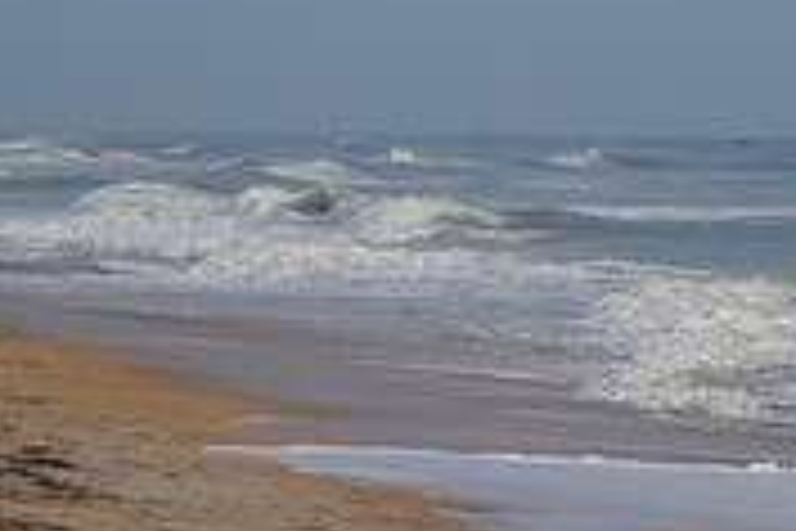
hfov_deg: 3.1
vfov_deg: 2.1
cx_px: 1151
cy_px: 155
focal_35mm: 657
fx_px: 14526
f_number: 5.6
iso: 200
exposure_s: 1/2000
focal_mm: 200
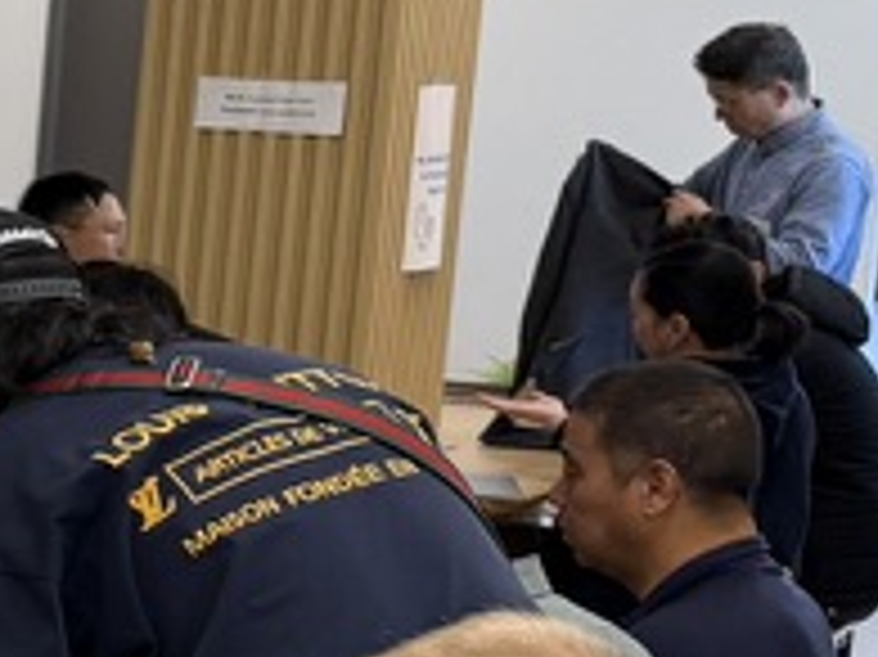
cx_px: -1247
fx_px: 3194
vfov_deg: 11.7
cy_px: 544
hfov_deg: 12.3
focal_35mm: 126
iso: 160
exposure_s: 1/120
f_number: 1.78
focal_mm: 6.76
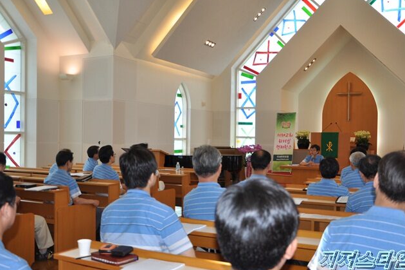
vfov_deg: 33.3
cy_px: 145
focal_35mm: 40
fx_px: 450
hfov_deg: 48.5
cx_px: 210
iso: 220
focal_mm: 24
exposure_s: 1/200
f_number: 3.8
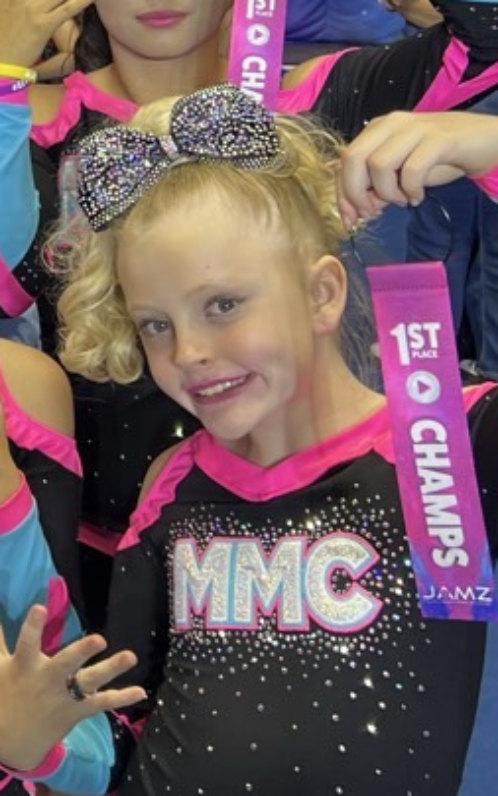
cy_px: 28
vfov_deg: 23.0
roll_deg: -1.1
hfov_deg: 13.9
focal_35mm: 87
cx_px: -289
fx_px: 1890
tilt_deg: -8.7
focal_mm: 5.7
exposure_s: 1/120
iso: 80
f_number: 1.5
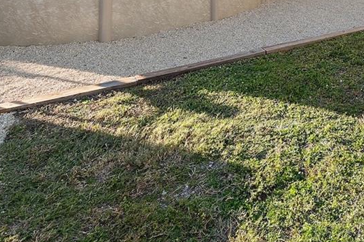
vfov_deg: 29.4
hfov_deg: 45.0
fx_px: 364
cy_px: -76
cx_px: 365
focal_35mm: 36
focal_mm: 12
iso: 200
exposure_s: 1/200
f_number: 8
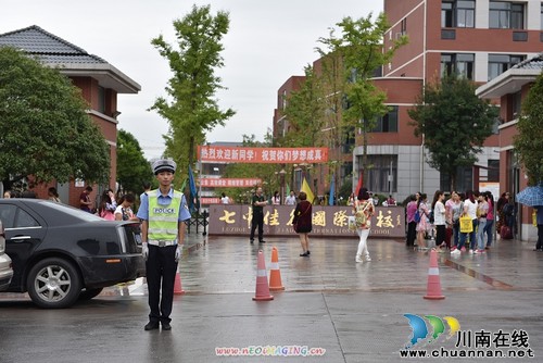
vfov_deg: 21.9
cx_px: 272
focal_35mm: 62
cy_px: 182
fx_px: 936
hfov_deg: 32.4
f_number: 5.6
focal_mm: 62
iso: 360
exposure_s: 1/500
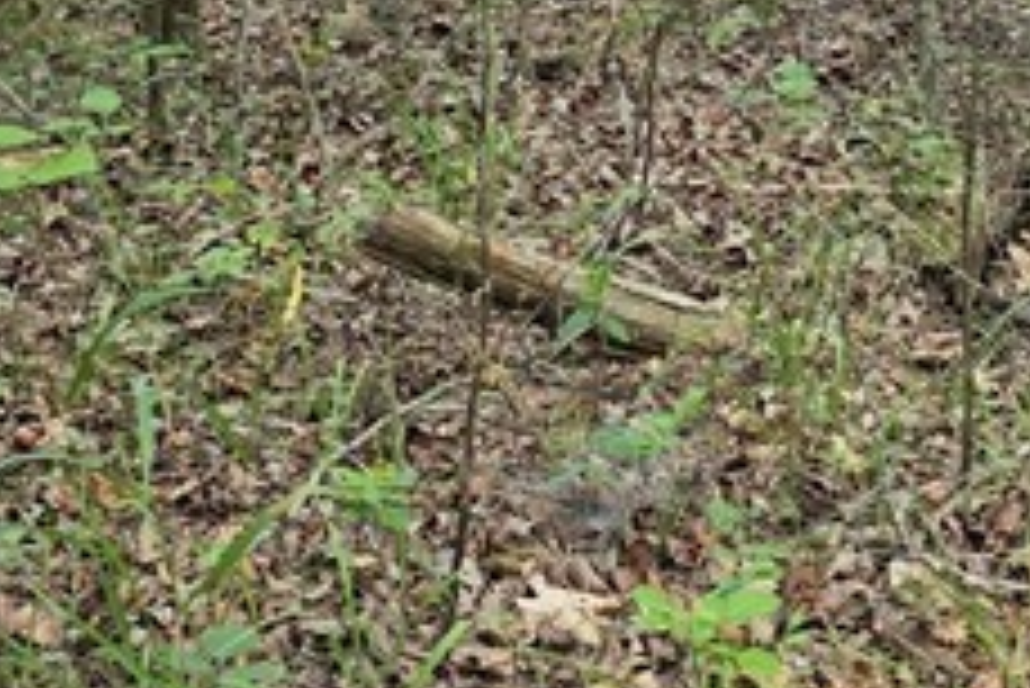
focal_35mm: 107
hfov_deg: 18.9
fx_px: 3063
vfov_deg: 11.8
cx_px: 837
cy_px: -549
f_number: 1.7
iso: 64
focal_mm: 6.3
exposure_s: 1/180
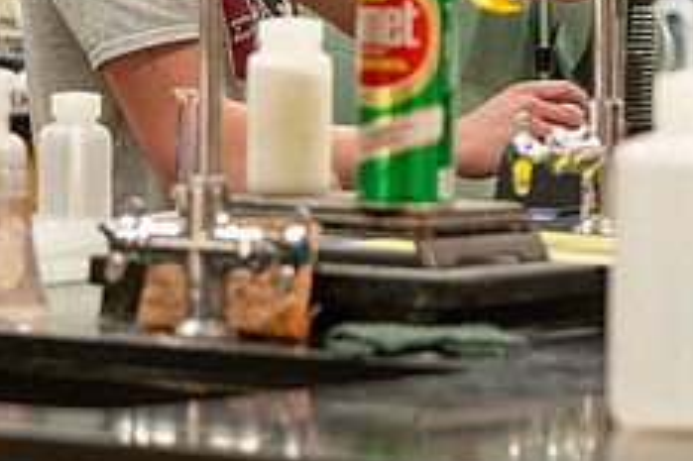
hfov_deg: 7.3
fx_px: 5424
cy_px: -85
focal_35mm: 282
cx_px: 764
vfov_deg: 4.9
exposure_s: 1/400
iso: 1600
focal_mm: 85
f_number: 3.5
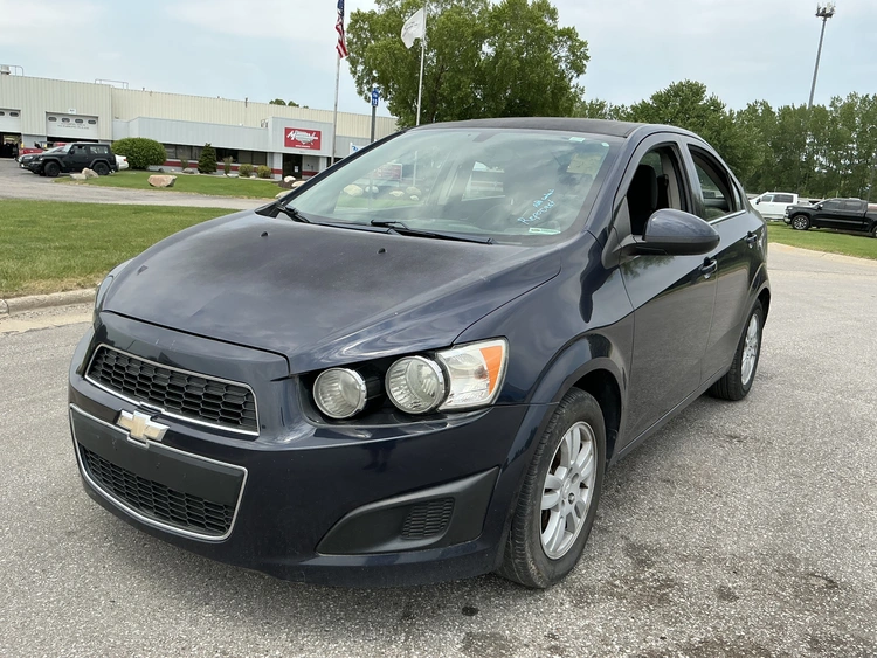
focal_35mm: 28
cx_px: 438
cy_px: 329
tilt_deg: -11.5
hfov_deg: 63.4
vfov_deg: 49.8
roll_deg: -3.0
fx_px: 710
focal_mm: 3
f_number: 1.8
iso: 25
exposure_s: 1/1144
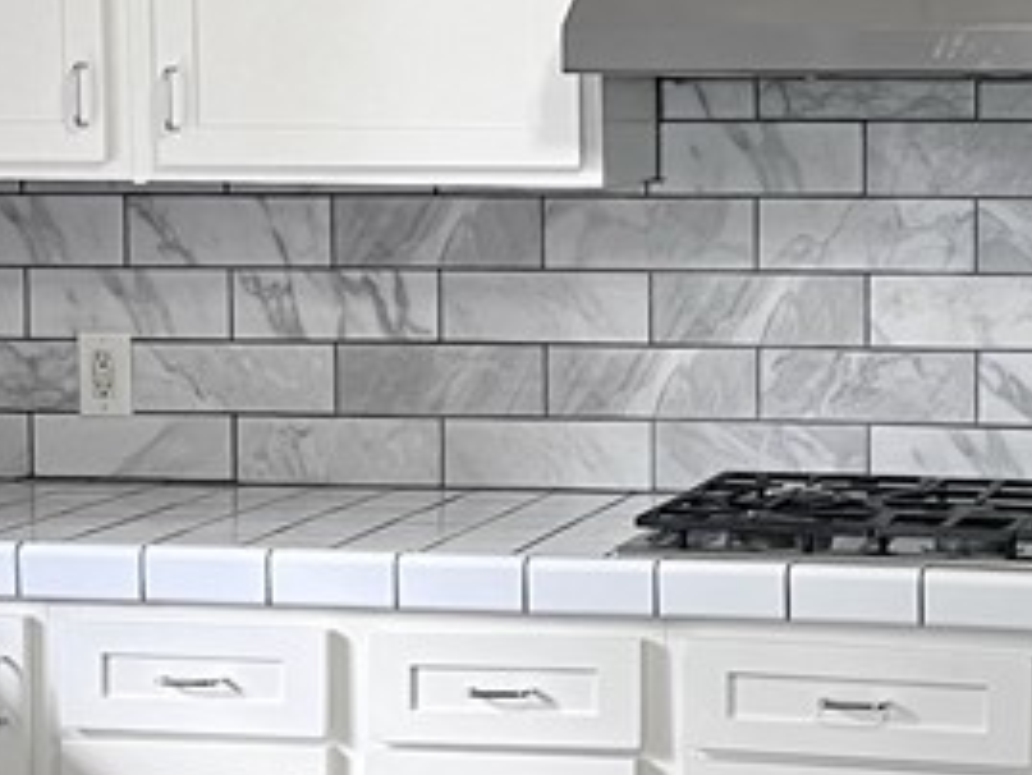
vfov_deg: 14.9
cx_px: 859
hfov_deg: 19.6
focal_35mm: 99
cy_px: 269
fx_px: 2953
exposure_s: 1/60
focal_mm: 5.7
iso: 160
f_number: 1.5
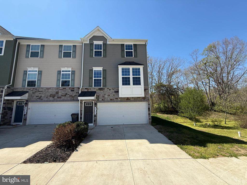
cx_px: 124
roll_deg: +1.3
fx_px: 100
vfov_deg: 85.7
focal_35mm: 14
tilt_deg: +8.9
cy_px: 92
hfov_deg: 102.1
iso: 50
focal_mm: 2.22
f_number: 2.2
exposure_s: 1/1017
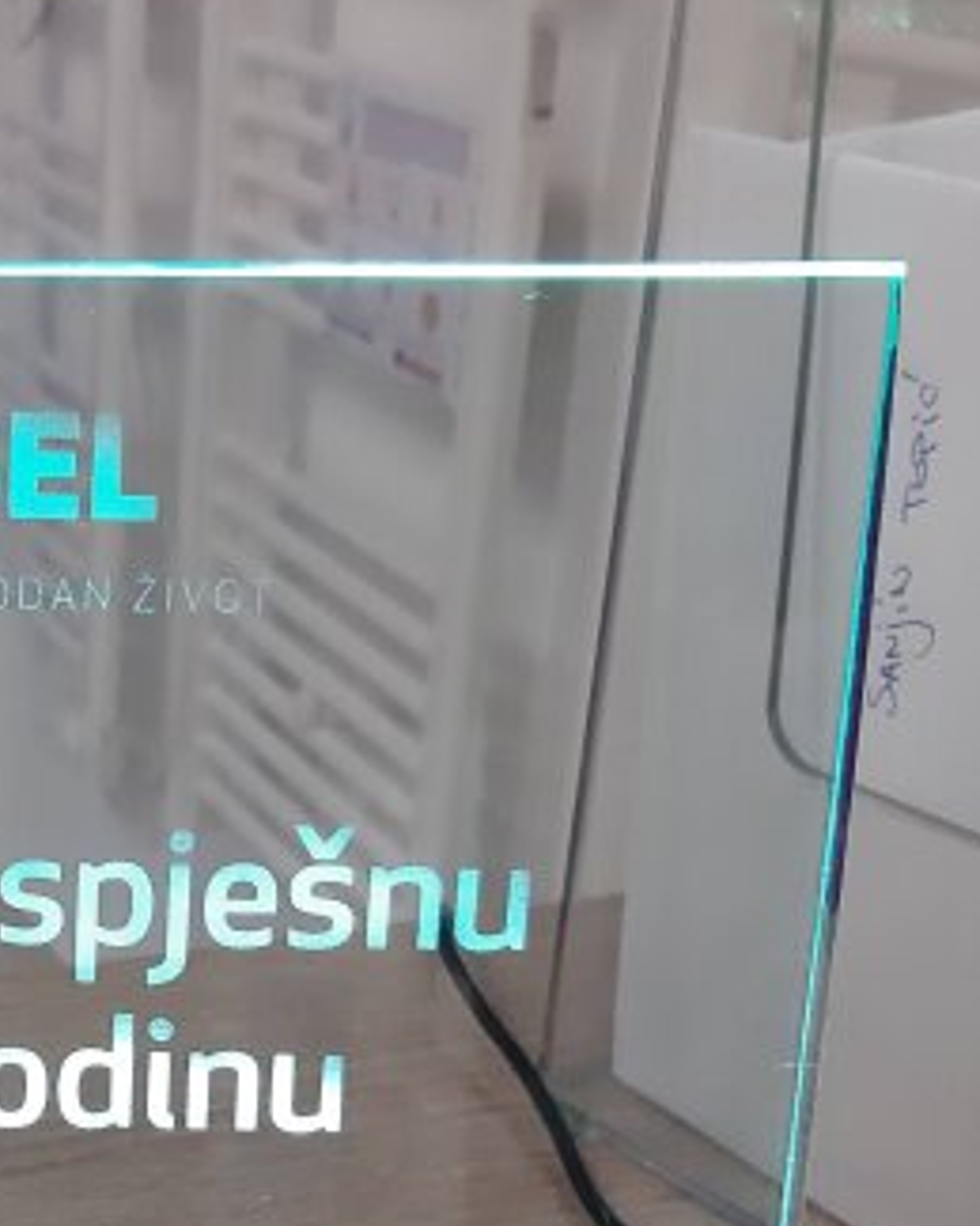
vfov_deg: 28.3
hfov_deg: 22.4
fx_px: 2358
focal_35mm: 65
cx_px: -42
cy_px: 1041
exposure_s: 1/50
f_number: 1.7
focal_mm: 3.93
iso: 400
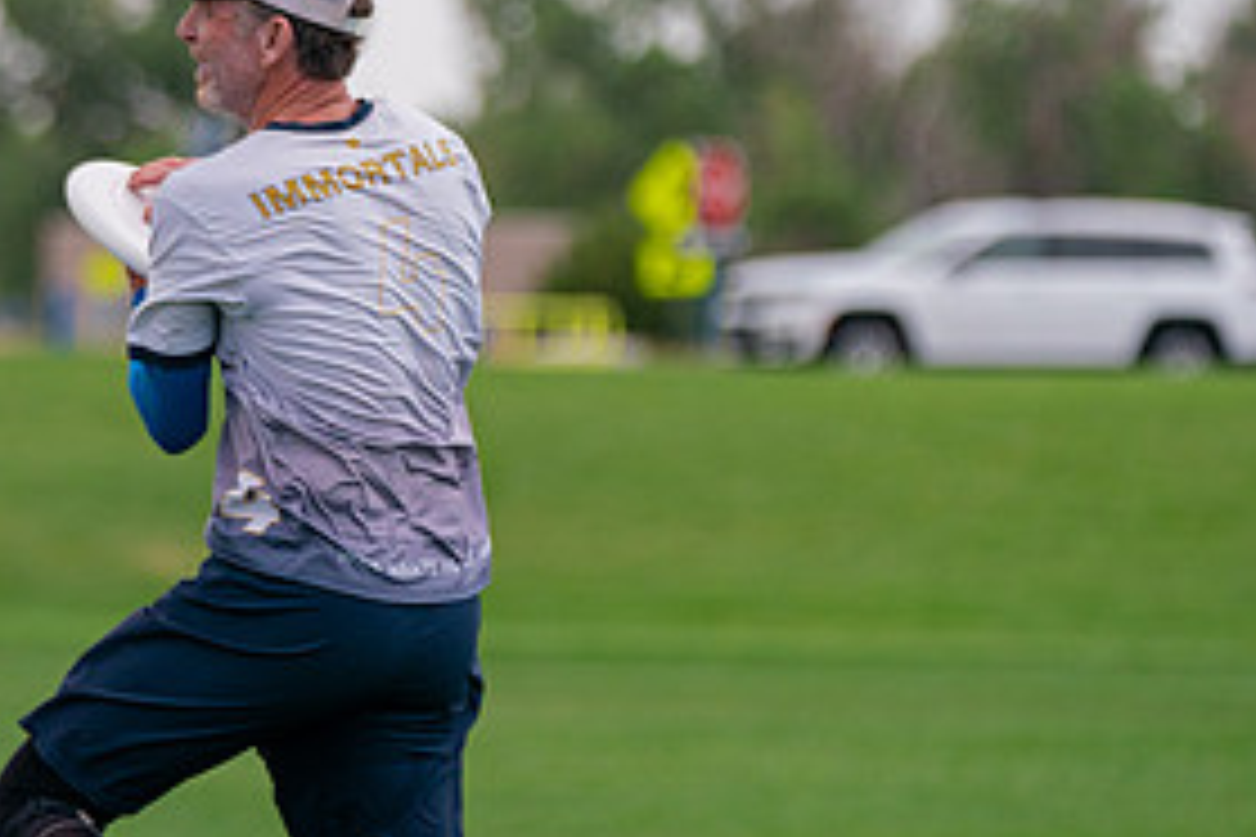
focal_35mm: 348
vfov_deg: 4.0
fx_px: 12140
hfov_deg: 5.9
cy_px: 422
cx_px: 354
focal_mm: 148
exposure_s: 1/6400
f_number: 2.8
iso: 500
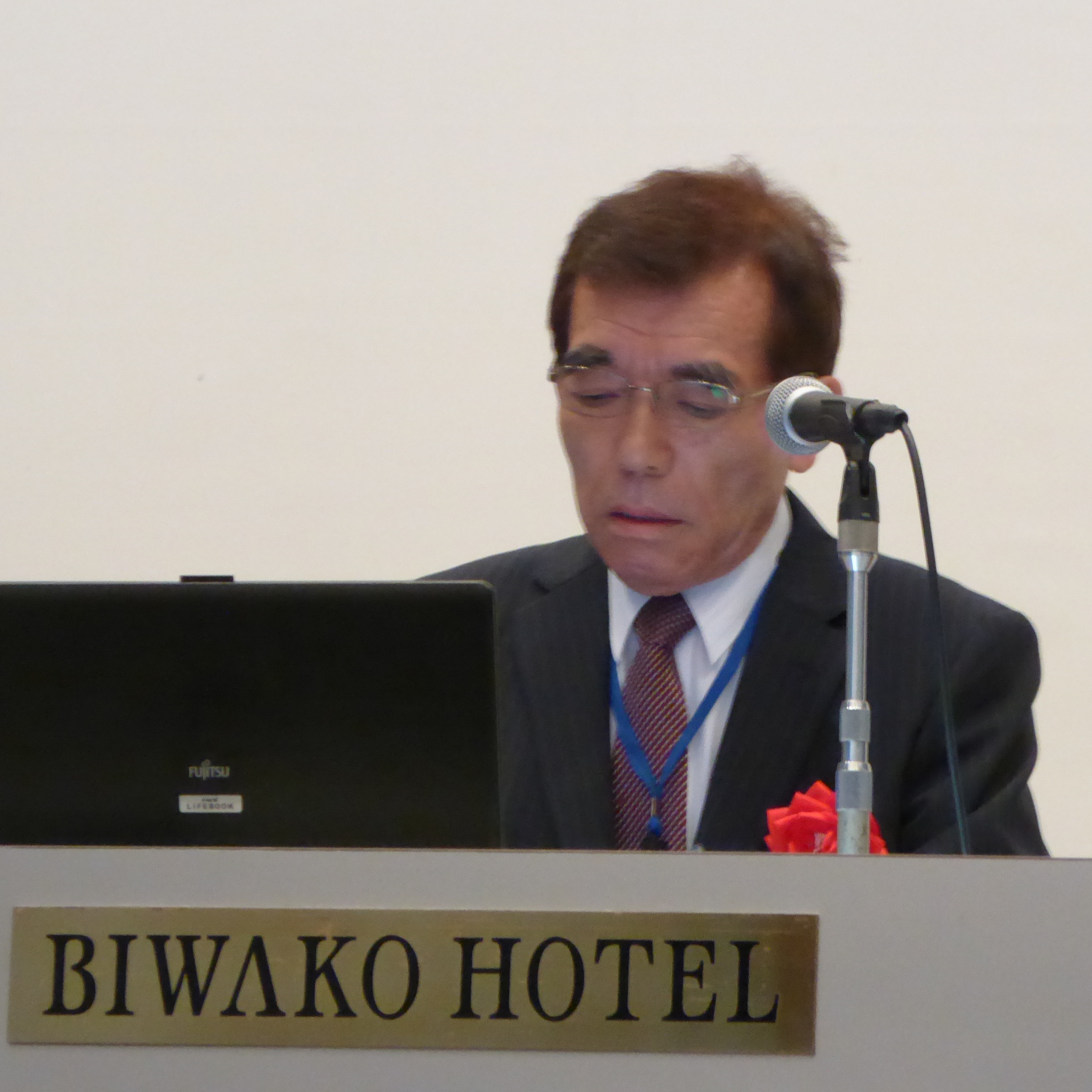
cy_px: 438
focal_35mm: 291
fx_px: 10386
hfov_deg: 6.0
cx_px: 721
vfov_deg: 6.0
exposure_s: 1/15
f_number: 5.6
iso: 800
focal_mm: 33.2
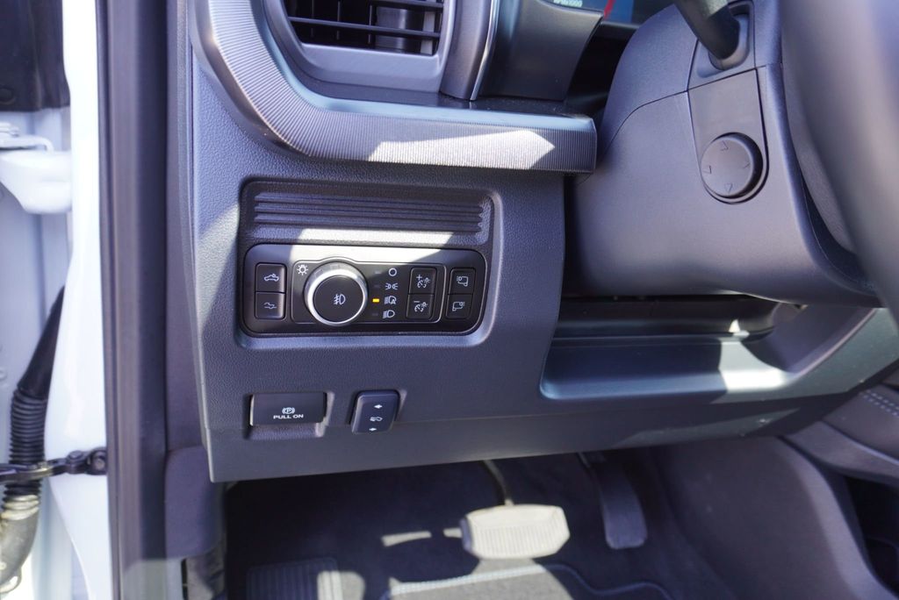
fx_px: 675
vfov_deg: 48.0
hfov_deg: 67.4
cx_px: 450
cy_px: 300
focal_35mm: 27
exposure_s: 1/60
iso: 320
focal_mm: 18
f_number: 4
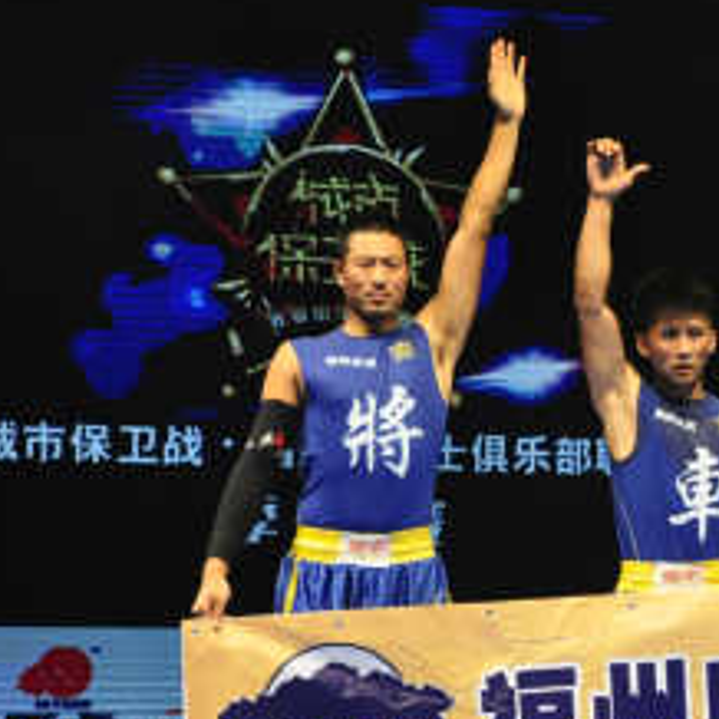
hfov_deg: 12.6
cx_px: 861
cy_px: 500
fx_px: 3172
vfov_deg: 12.9
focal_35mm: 135
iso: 2500
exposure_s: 1/400
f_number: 4.8
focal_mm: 42
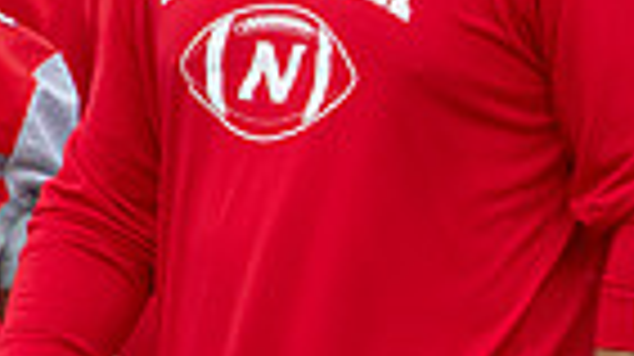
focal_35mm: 1291
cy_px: 304
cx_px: 935
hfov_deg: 1.7
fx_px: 21683
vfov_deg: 0.9
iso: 3200
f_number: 11
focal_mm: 300
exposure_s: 1/320
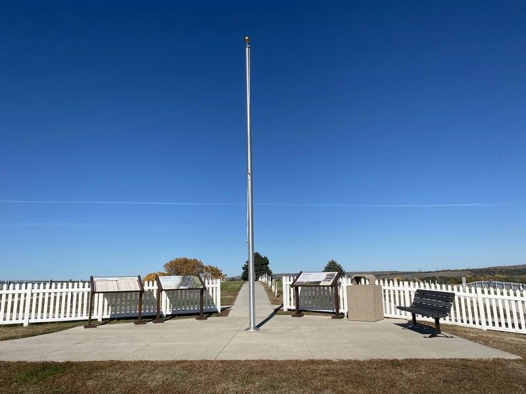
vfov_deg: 53.1
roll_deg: +2.5
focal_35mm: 26
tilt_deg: +13.3
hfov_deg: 67.3
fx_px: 395
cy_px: 197
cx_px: 263
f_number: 1.8
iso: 32
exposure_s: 1/5236
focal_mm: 4.25
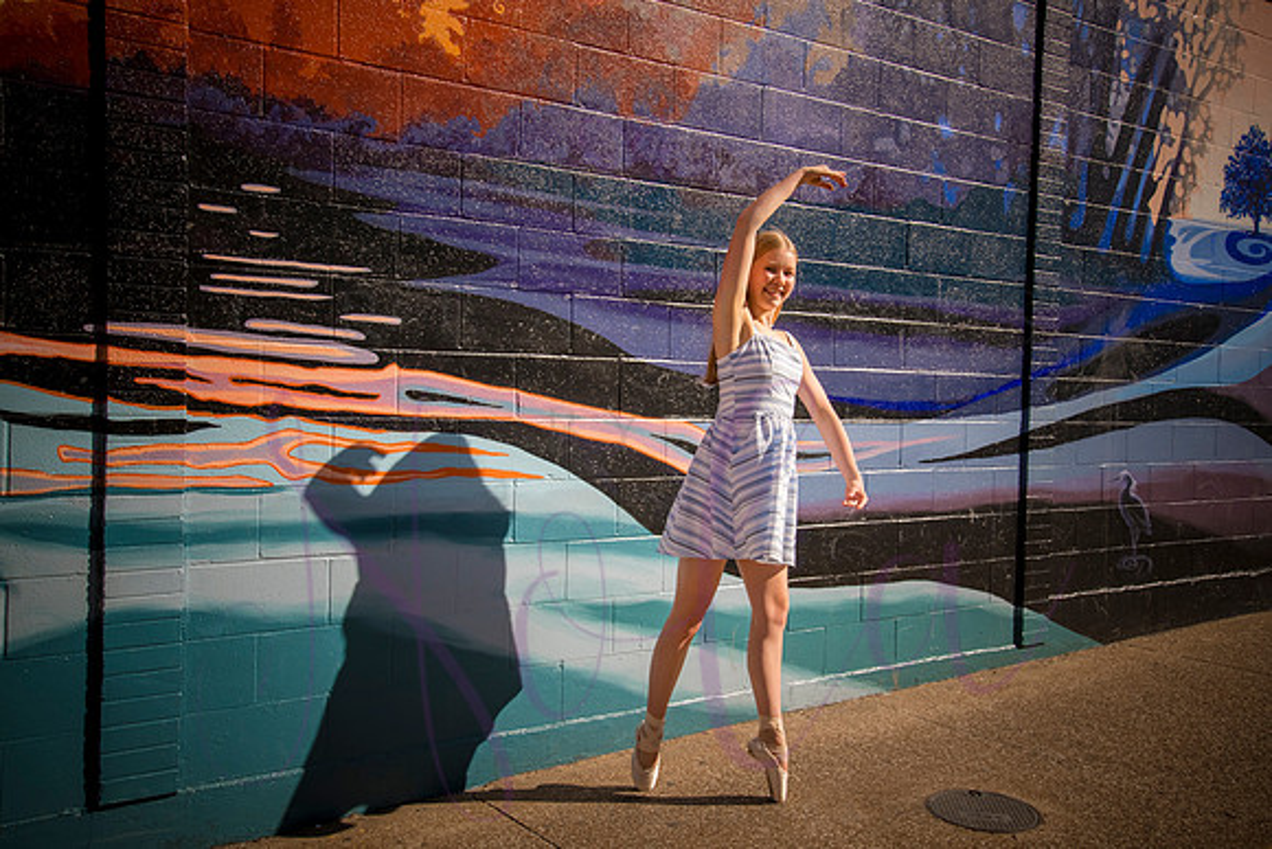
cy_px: 424
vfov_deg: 38.9
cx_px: 636
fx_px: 1202
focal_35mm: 34
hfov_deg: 55.8
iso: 400
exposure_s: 1/1000
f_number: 10
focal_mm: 34
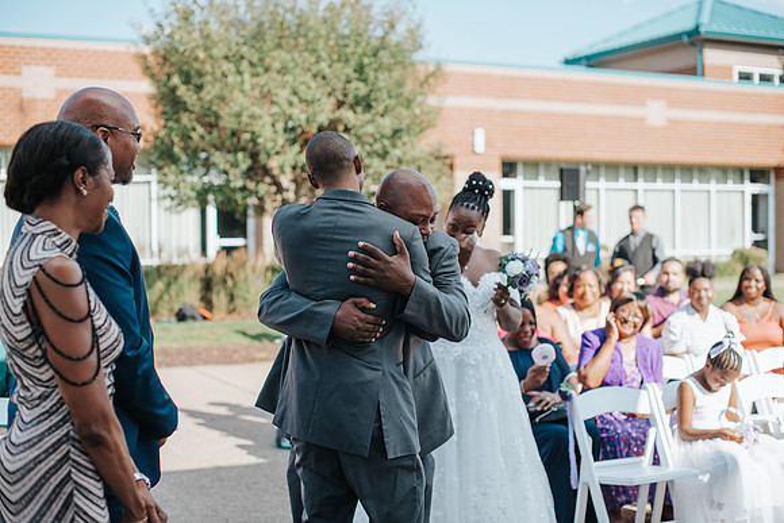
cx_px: 392
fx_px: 1089
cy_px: 262
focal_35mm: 50
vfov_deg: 27.0
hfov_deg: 39.6
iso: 200
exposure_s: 1/2000
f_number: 2.5
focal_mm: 50
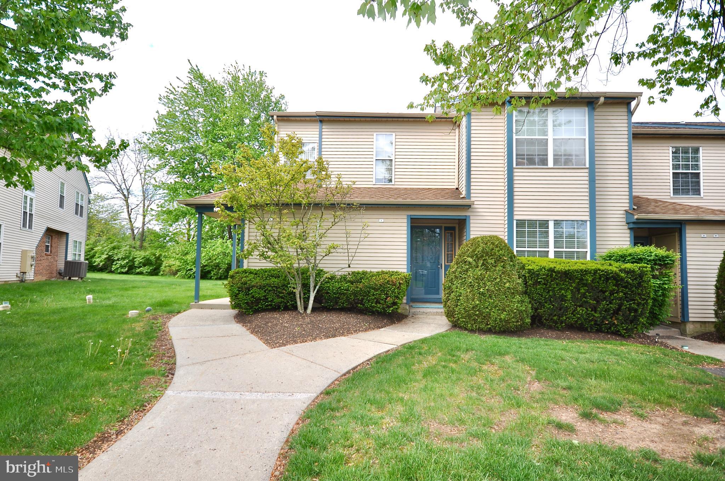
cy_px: 240
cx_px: 362
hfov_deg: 90.1
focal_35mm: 18
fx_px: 362
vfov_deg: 67.2
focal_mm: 12
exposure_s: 1/200
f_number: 6.3
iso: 100
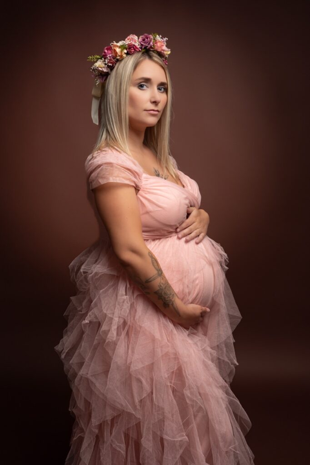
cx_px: 155
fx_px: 646
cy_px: 232
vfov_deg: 39.6
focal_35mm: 50
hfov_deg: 27.0
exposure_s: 1/125
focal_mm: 50
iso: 100
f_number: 11
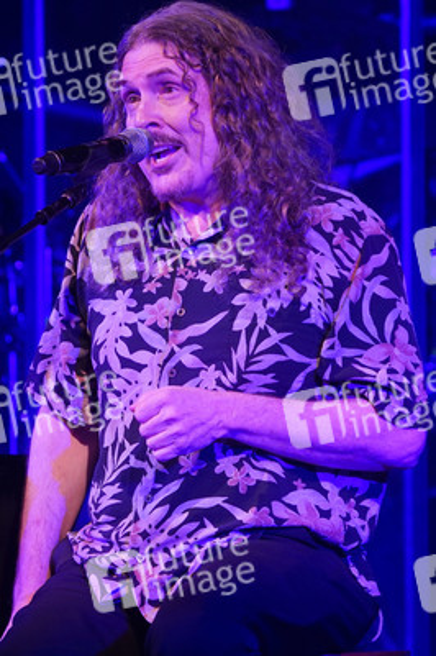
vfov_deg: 4.7
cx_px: 218
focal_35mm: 437
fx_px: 7952
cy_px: 328
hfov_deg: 3.1
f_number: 6.3
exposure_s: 1/500
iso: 3200
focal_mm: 437
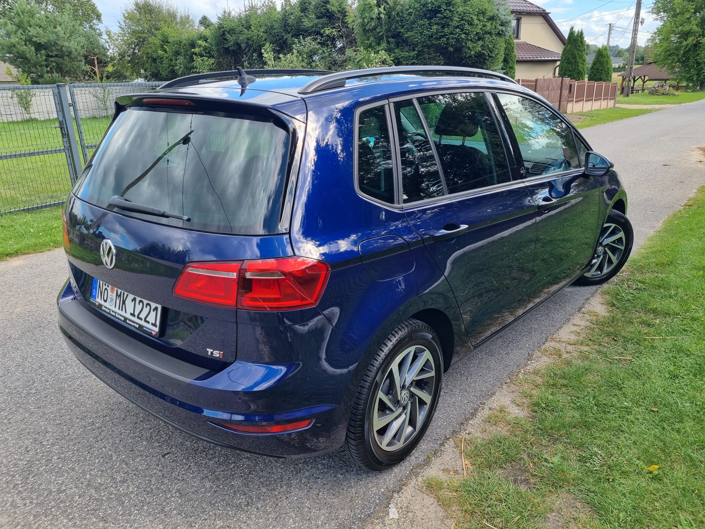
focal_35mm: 26
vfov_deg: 53.1
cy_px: 264
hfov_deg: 67.3
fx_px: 530
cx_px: 352
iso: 50
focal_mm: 5.4
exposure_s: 1/526
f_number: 1.8
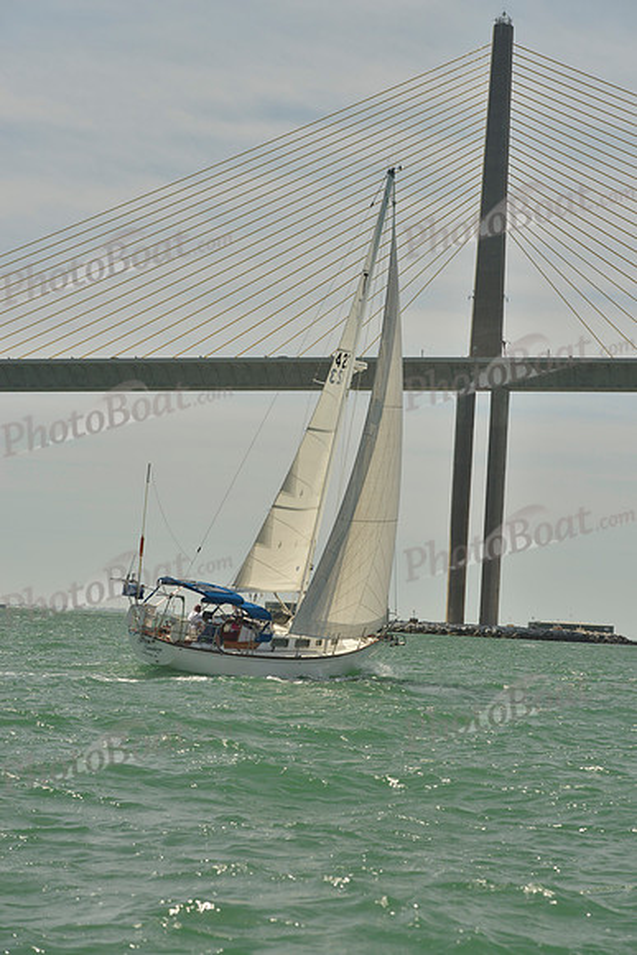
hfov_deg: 14.4
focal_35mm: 95
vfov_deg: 21.5
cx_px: 318
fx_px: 2520
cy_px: 478
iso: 280
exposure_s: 1/800
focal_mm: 95
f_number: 8
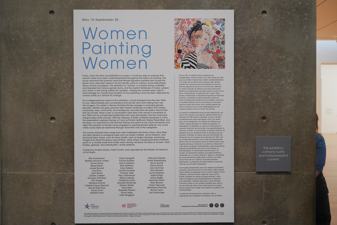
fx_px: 318
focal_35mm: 34
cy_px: 112
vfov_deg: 38.9
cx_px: 168
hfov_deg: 55.8
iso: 6400
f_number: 7.1
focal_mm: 34
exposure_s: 1/100
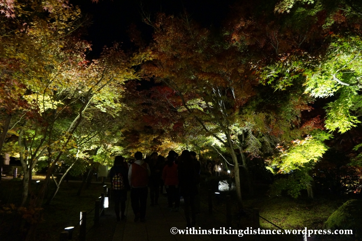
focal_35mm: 27
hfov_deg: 67.4
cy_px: 120
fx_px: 271
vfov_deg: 47.8
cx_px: 181
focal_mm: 18
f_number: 3.5
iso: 3200
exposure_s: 1/30
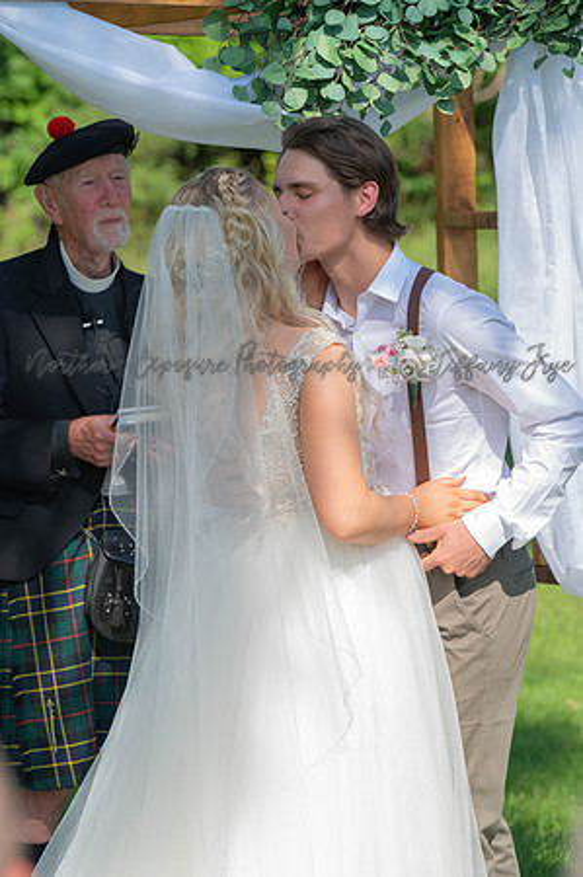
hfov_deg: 9.4
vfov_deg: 14.2
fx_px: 3530
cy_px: 438
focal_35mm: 145
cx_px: 292
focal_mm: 145
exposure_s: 1/500
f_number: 5.6
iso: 200
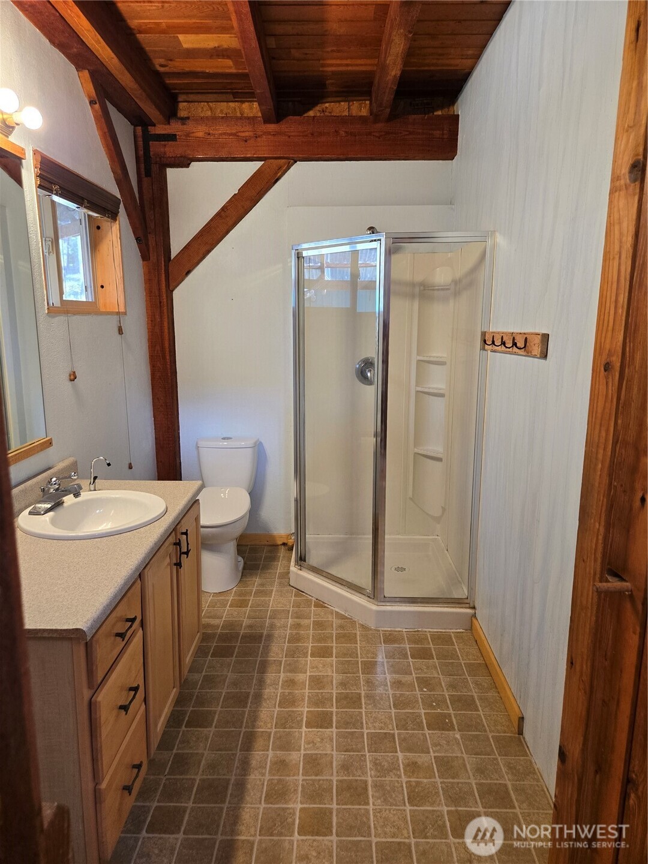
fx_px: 574
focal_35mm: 23
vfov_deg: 73.9
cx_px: 324
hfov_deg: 58.9
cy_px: 432
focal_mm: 5.4
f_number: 1.8
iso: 200
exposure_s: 1/120
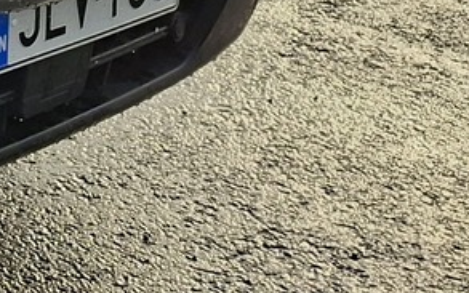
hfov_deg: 13.2
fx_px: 1534
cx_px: -640
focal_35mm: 120
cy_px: -395
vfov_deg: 9.7
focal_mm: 5.54
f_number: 1.8
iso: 50
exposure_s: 1/868
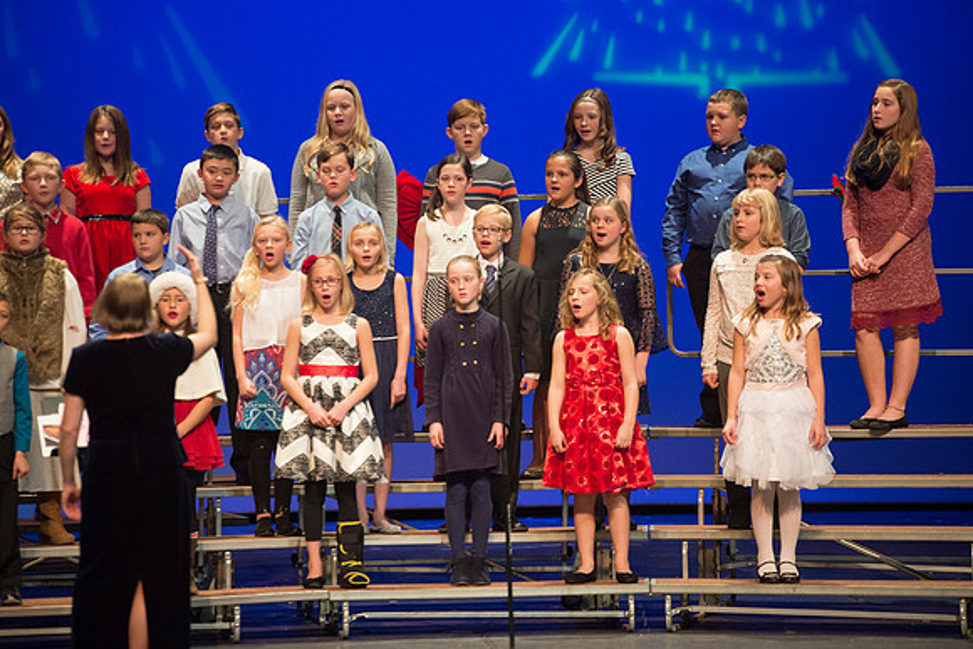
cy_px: 324
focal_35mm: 200
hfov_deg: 10.3
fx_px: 5407
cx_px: 486
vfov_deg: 6.9
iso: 2500
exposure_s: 1/250
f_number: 2.8
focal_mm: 200
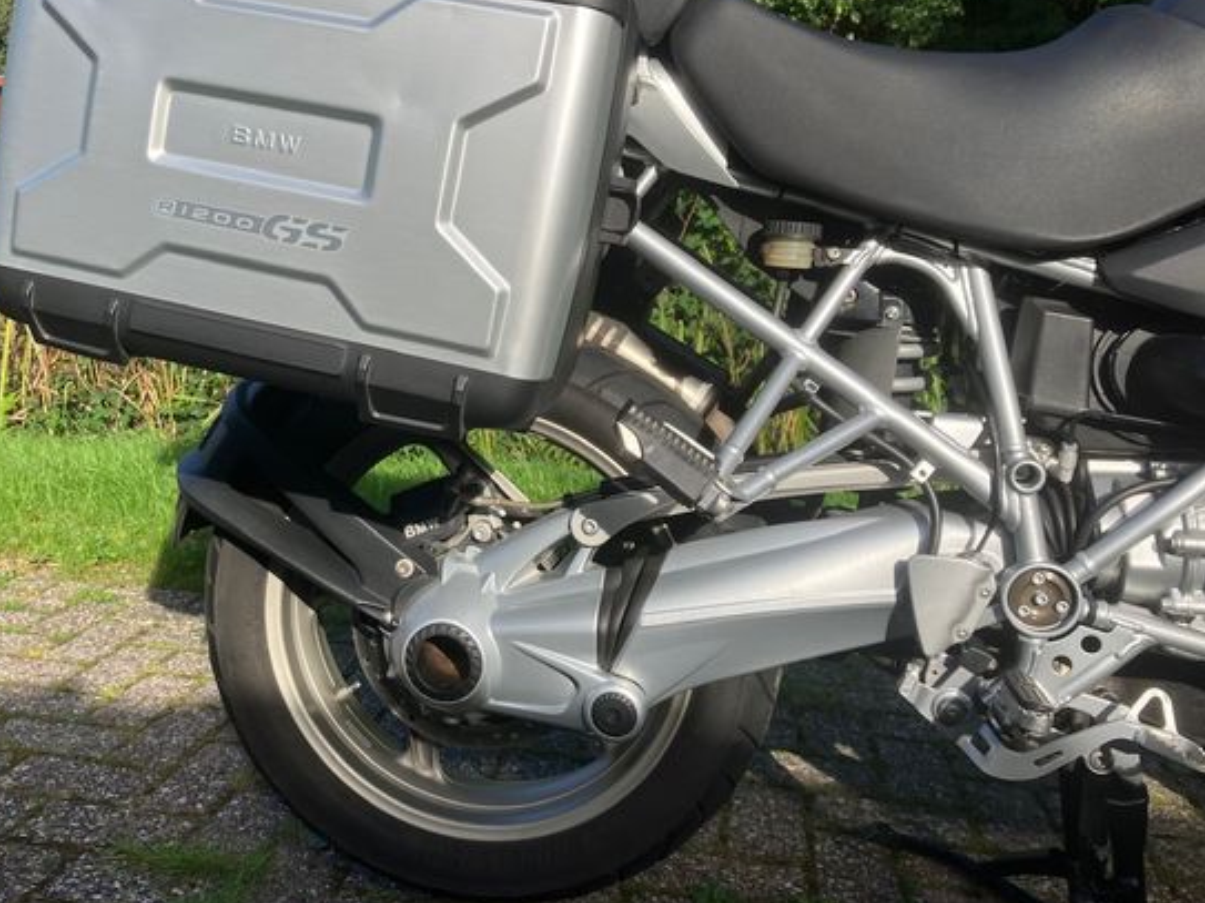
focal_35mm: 33
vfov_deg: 42.8
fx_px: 1148
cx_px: 504
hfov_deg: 55.1
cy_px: 393
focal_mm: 3.99
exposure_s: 1/1116
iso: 32
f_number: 1.8
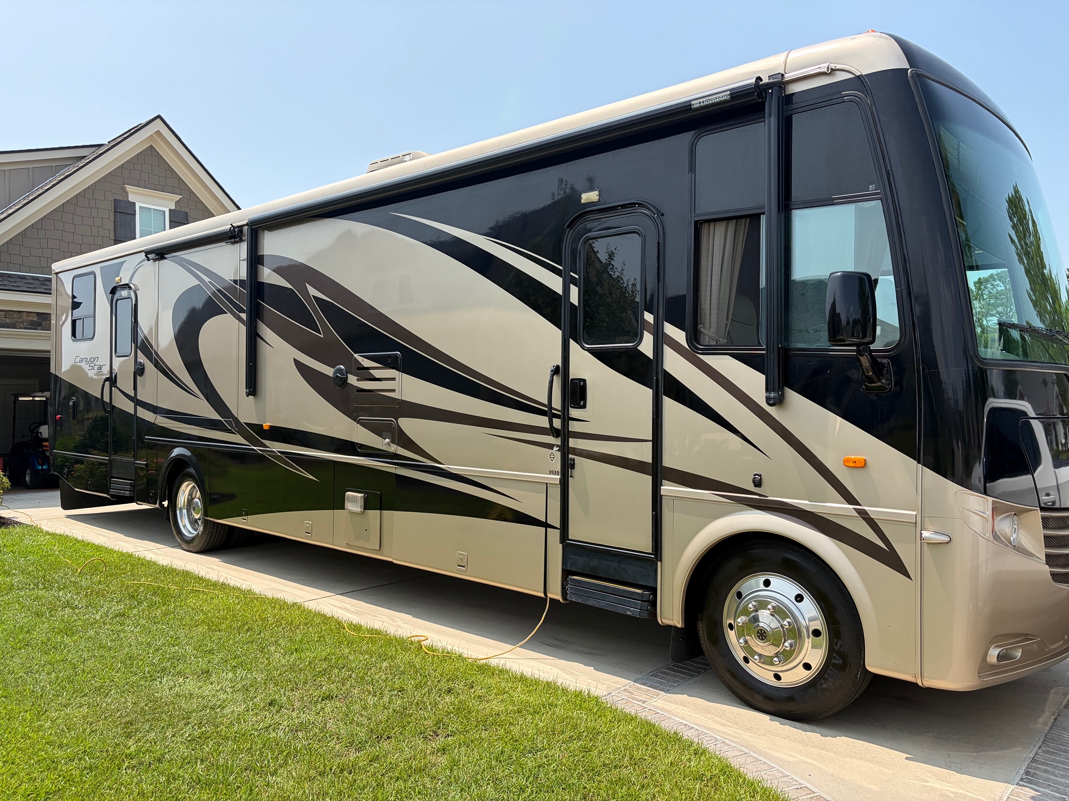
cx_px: 534
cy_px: 400
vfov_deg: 53.1
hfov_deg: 67.3
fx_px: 803
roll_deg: +1.0
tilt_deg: +1.2
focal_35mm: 26
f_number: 1.6
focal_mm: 5.96
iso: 50
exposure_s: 1/2208
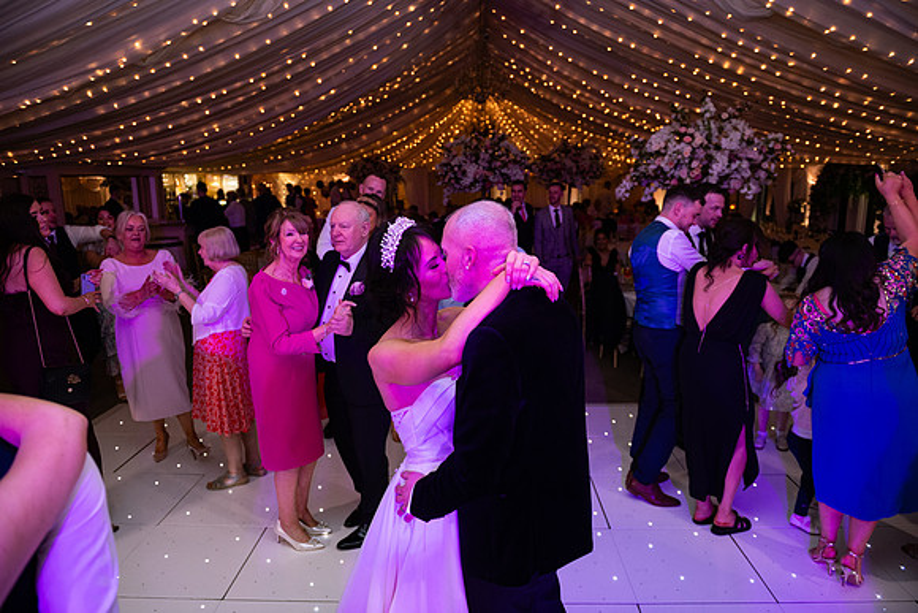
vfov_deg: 53.2
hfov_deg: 73.7
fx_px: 612
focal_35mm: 24
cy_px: 306
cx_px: 459
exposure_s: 1/160
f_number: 3.5
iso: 1000
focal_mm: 24
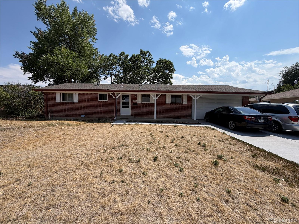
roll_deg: -1.0
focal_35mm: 14
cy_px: 112
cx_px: 150
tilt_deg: -2.2
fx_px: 121
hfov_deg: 102.1
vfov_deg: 85.7
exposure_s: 1/1145
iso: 20
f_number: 2.2
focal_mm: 2.22
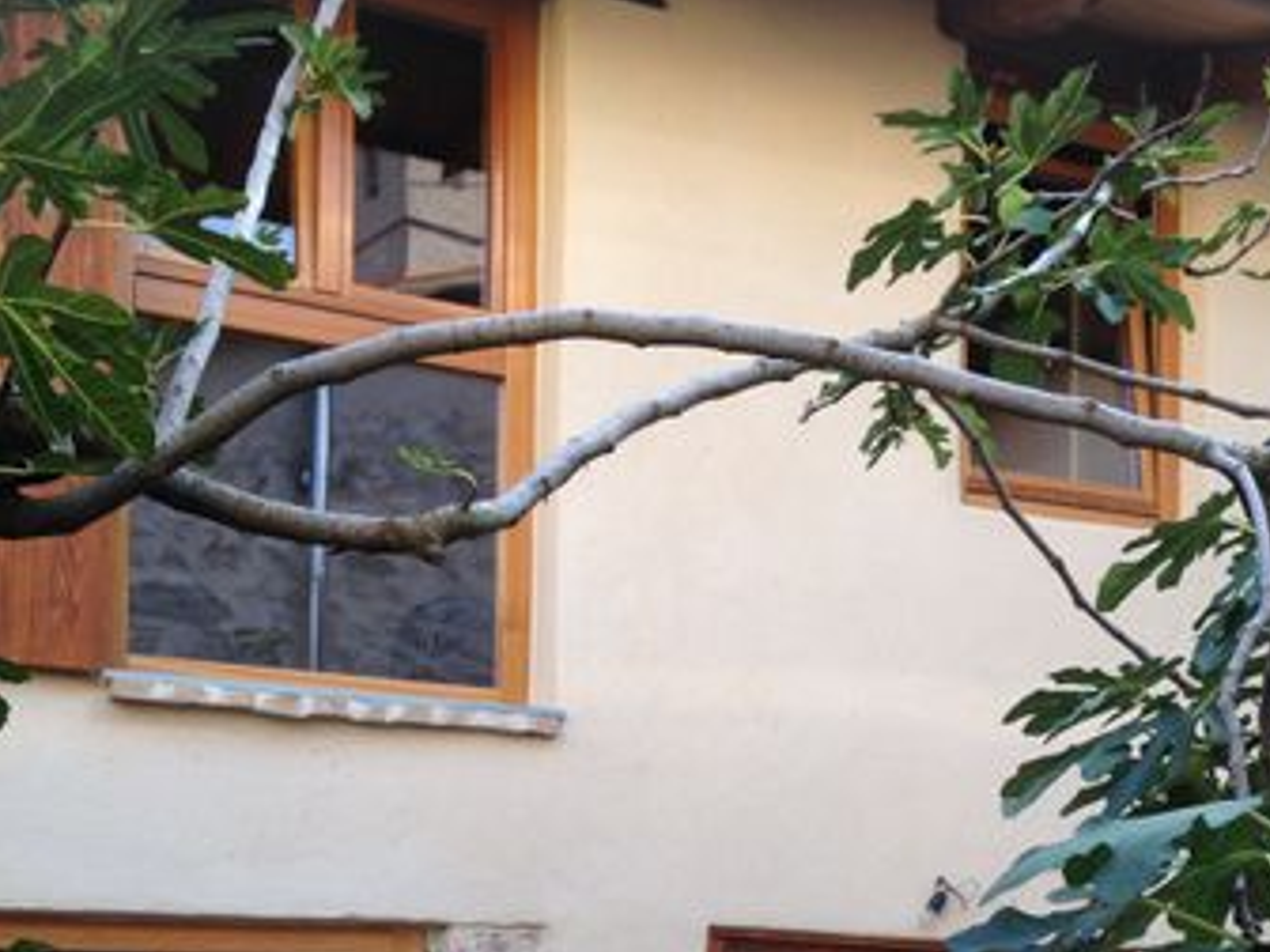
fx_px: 2165
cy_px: 842
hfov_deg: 32.7
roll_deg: +1.2
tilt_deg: +2.6
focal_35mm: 59
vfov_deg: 24.2
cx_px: 703
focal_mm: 4.12
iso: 50
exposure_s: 1/132
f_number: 2.4
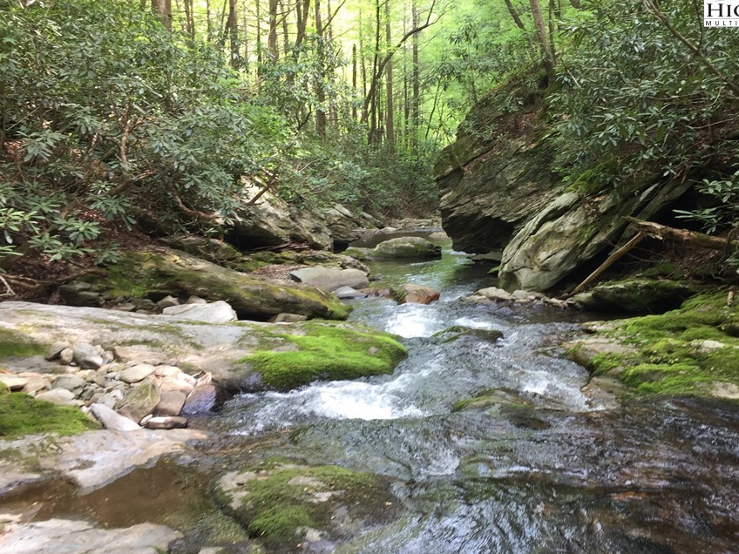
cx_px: 436
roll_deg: +0.5
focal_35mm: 35
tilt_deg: -8.8
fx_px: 747
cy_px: 317
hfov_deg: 52.3
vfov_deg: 40.6
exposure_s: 1/120
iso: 50
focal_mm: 4.15
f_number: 2.2
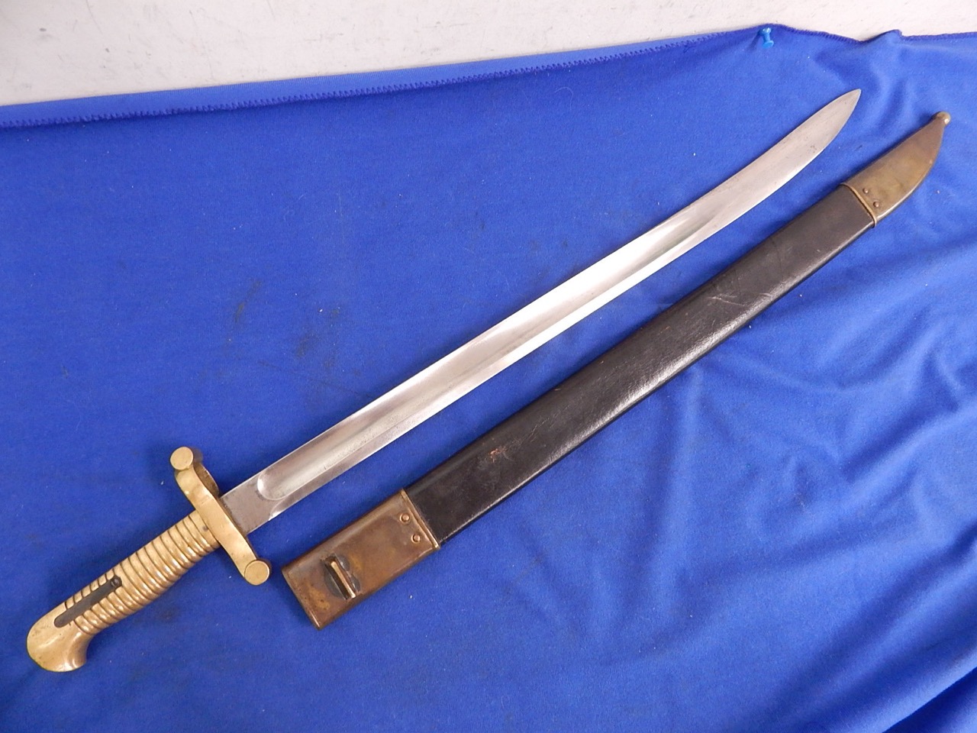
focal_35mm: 22
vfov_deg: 61.1
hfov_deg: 76.4
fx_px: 621
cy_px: 366
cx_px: 488
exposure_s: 1/20
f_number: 3
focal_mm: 4
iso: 400
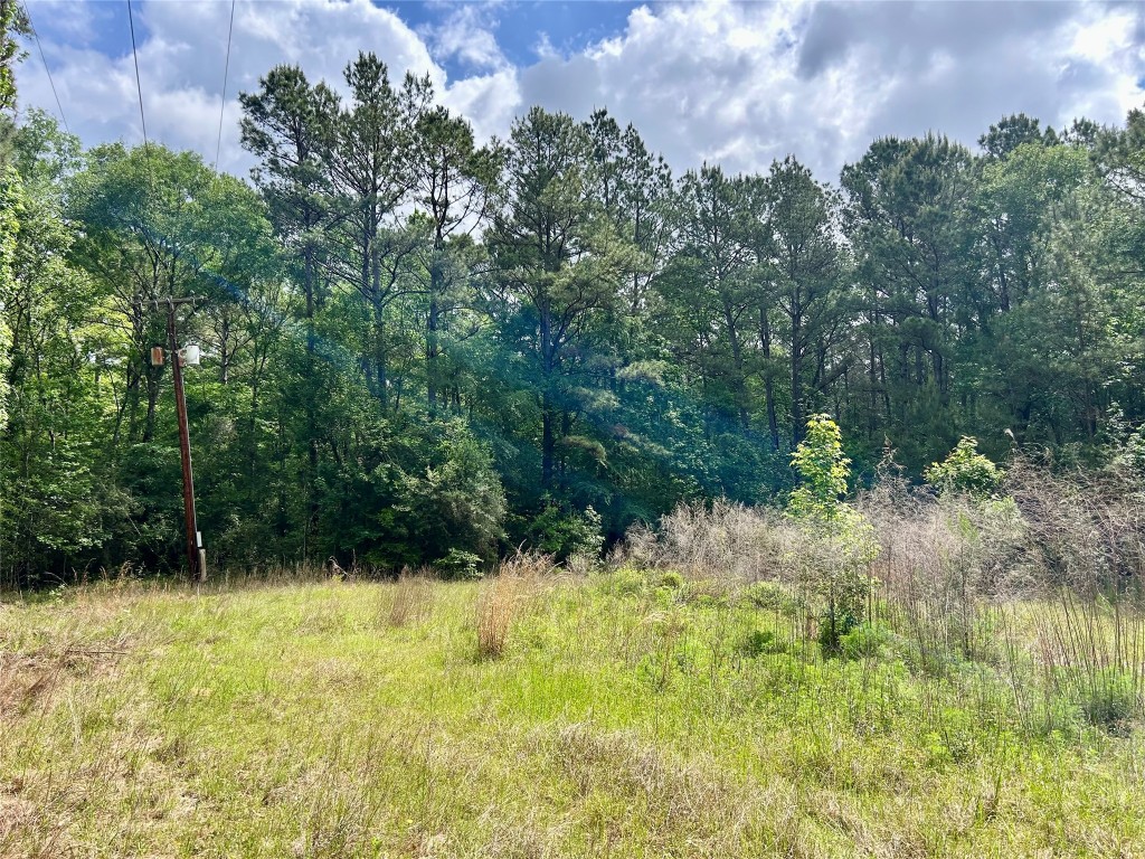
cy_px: 430
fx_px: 860
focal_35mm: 26
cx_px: 572
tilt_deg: +7.4
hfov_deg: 67.3
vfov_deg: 53.1
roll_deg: -0.8
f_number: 1.5
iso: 50
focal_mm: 5.7
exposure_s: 1/1808
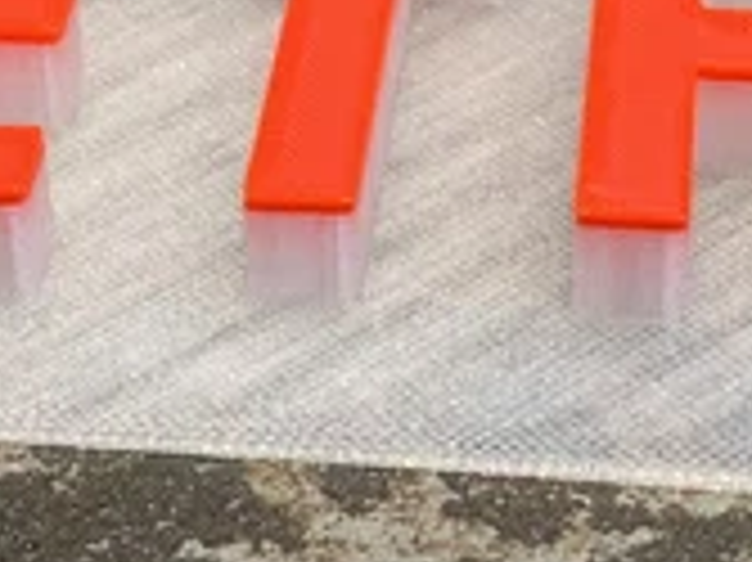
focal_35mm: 130
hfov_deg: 15.2
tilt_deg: -35.8
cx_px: 430
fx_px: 2822
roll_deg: +0.3
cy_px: 20
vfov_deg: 11.3
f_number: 1.8
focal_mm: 4.25
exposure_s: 1/50
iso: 64
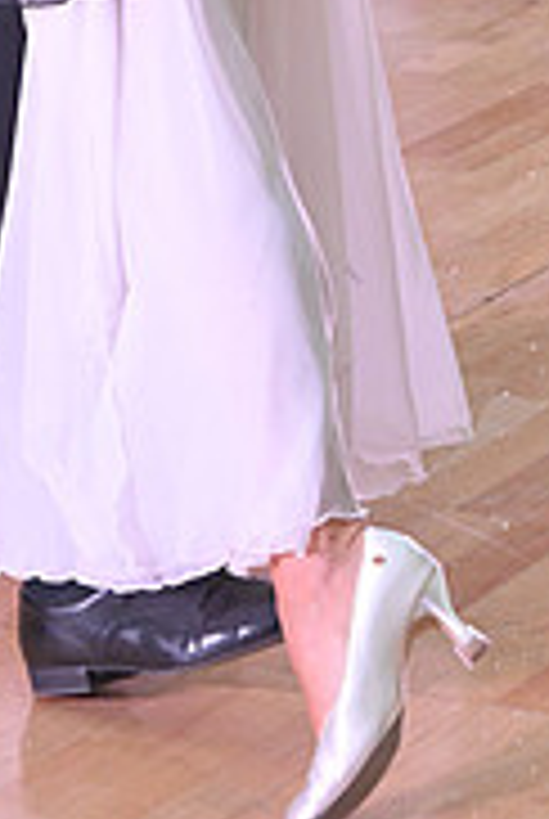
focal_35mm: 261
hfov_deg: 5.3
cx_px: 47
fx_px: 5947
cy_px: -468
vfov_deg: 7.7
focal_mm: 82
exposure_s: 1/320
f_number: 5
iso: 3200
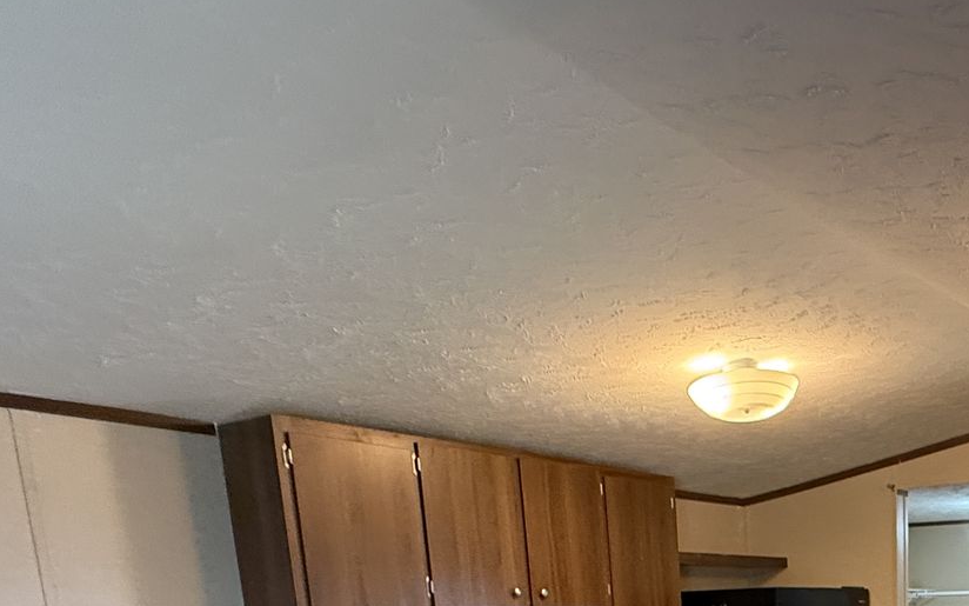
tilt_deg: -12.0
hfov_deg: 47.8
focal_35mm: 36
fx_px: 951
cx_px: 891
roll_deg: +0.4
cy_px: 813
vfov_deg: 28.2
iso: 500
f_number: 2.2
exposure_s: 1/60
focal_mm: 2.22
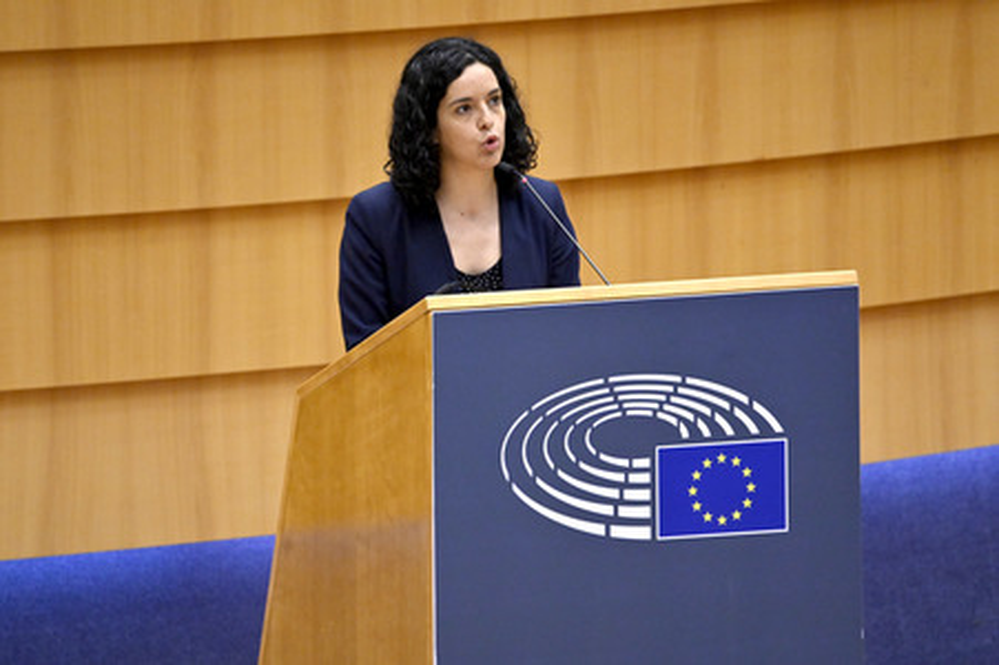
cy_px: 332
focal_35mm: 600
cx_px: 500
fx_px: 16637
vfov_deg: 2.3
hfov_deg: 3.4
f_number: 6.3
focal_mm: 600
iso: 4000
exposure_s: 1/500
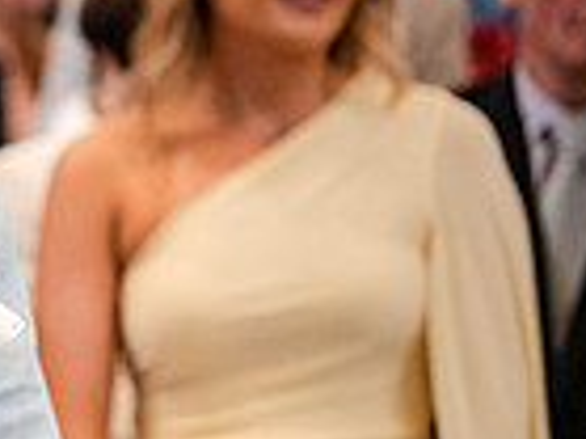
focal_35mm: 341
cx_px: -624
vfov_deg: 4.4
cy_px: 285
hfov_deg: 5.7
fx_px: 5768
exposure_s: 1/500
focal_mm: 85
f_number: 2
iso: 5000
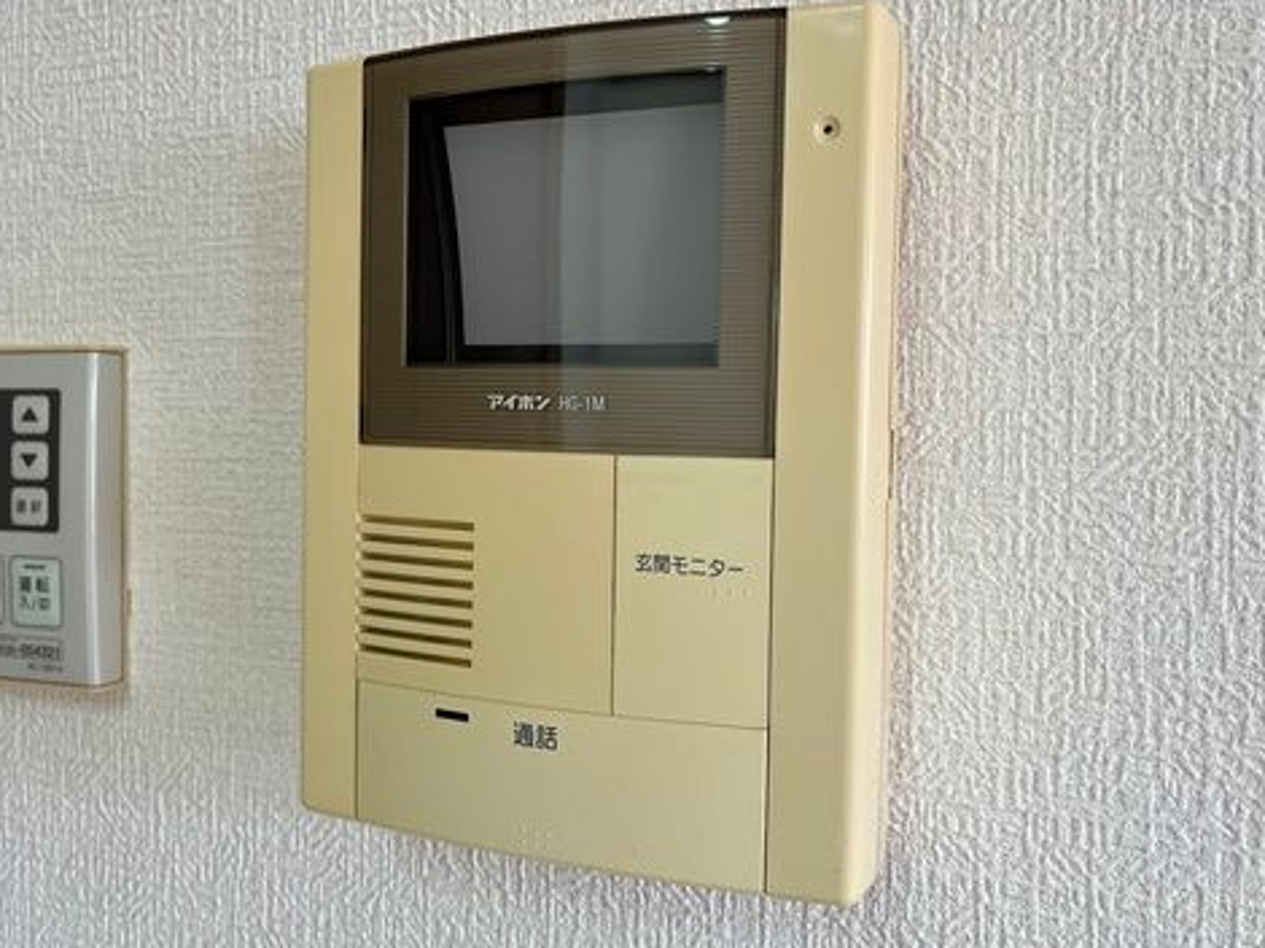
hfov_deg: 58.4
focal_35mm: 31
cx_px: 611
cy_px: 458
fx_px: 1132
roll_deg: -0.5
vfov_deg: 45.4
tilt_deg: -1.6
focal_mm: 5.1
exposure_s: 1/120
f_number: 1.6
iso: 125
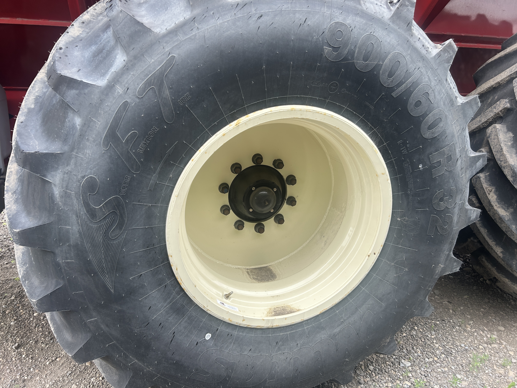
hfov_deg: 67.3
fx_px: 388
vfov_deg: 53.1
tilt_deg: -16.7
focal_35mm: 26
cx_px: 258
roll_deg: +0.6
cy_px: 194
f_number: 1.5
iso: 40
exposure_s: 1/121
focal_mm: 5.7
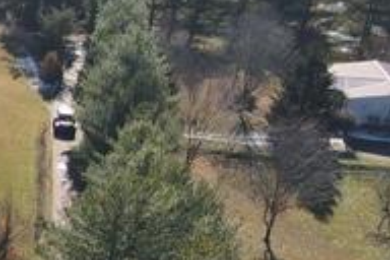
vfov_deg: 10.0
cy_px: 378
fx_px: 1441
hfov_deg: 12.0
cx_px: -577
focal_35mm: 133
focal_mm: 4.5
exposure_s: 1/400
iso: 100
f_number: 2.8
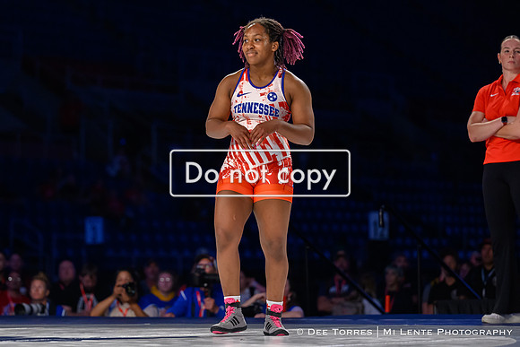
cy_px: 176
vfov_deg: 8.7
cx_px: 178
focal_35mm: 158
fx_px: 2289
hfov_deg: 12.9
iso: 3200
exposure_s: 1/800
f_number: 2.8
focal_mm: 120
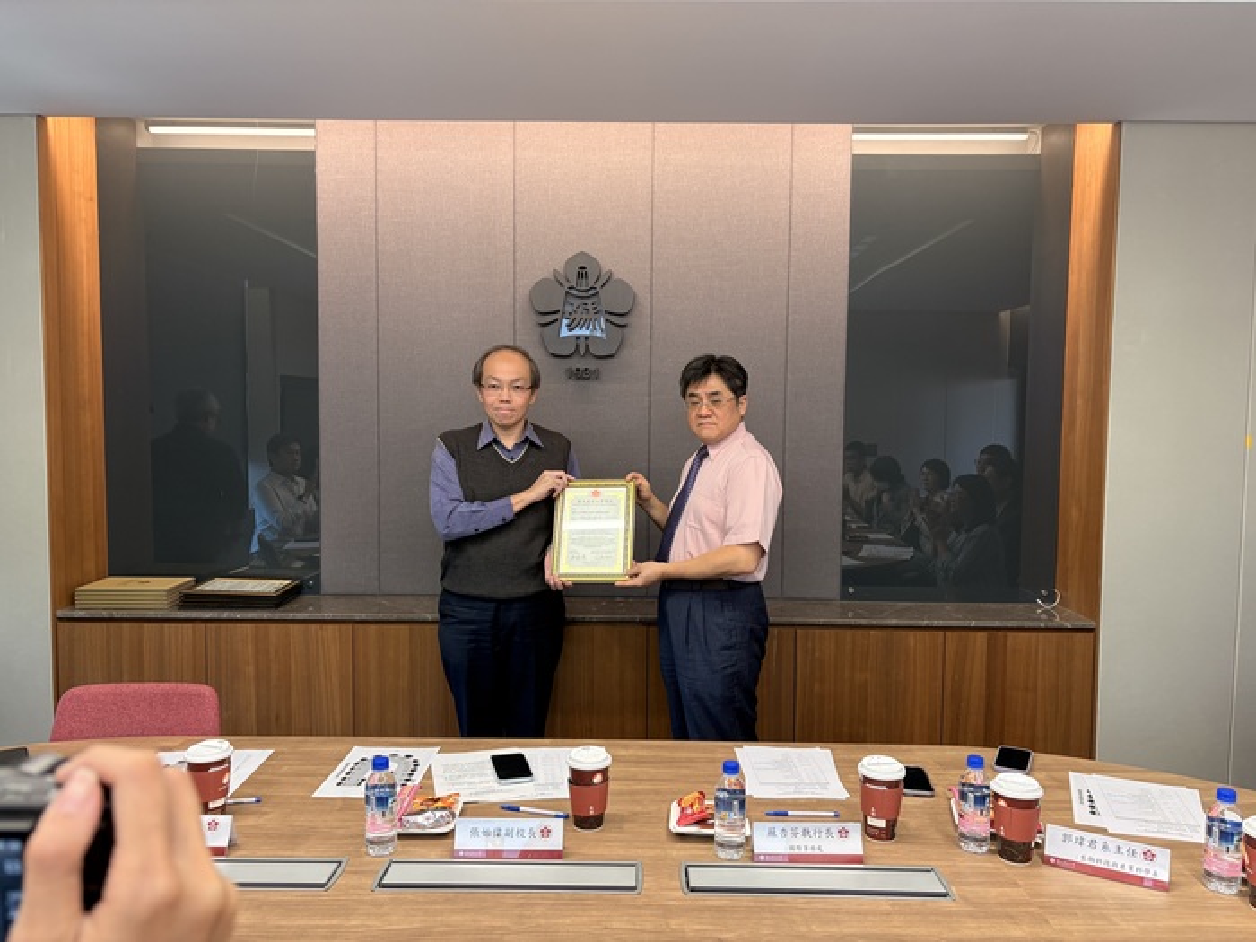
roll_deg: +0.0
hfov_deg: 67.3
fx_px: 943
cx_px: 628
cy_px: 471
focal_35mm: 26
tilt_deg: -3.1
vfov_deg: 53.1
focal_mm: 5.96
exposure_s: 1/60
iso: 100
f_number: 1.6
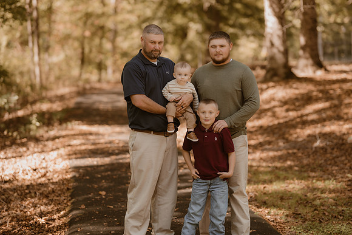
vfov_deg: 16.1
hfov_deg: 23.9
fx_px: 831
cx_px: 176
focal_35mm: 85
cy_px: 118
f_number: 1.8
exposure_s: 1/800
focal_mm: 85
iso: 320
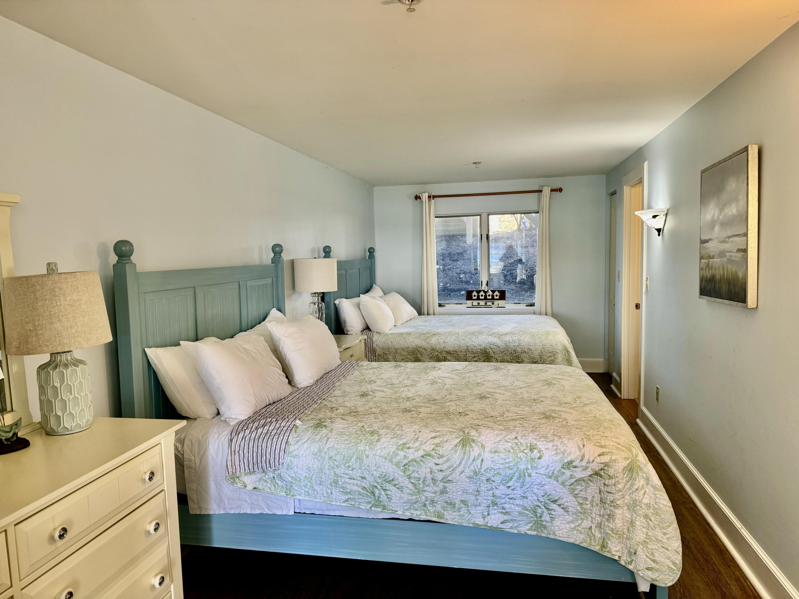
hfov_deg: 71.6
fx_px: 554
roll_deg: +1.1
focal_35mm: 24
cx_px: 400
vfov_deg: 56.8
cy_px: 300
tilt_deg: -4.7
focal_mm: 6.76
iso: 125
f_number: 1.78
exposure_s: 1/60
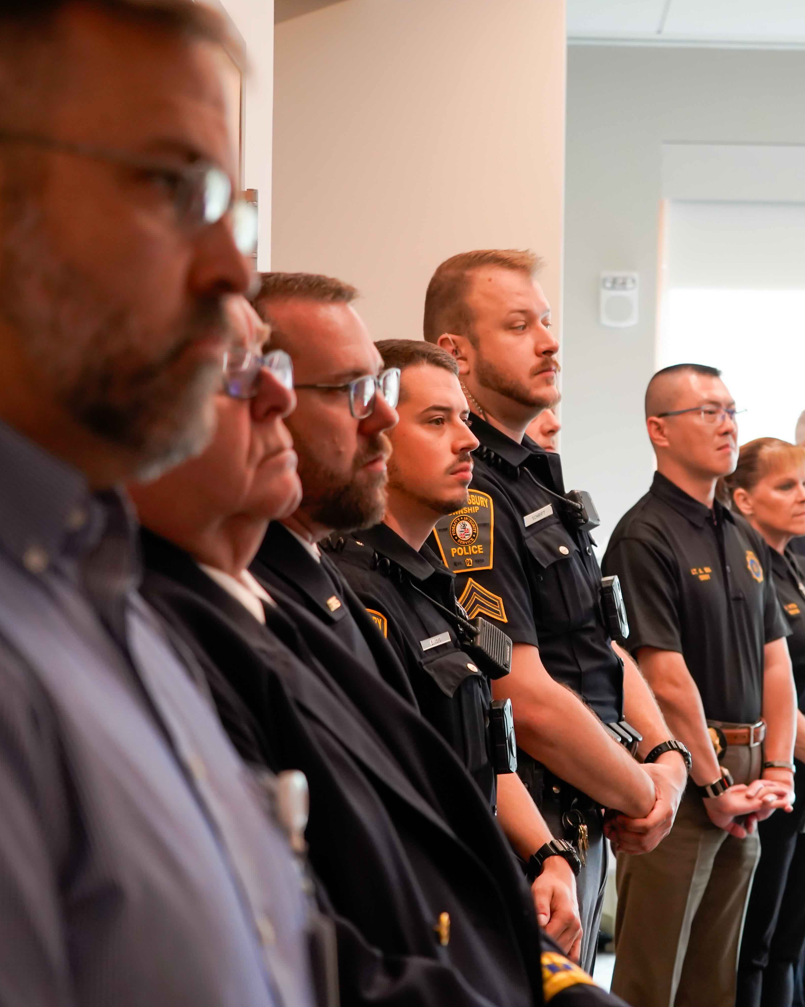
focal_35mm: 86
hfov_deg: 17.7
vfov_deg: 22.2
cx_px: 664
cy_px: 503
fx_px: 2561
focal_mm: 61
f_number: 5
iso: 2000
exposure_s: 1/160
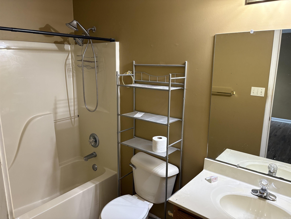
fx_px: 219
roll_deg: -0.3
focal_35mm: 26
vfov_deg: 53.1
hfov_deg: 67.3
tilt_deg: -12.1
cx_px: 146
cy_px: 110
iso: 250
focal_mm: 5.96
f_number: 1.6
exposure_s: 1/60
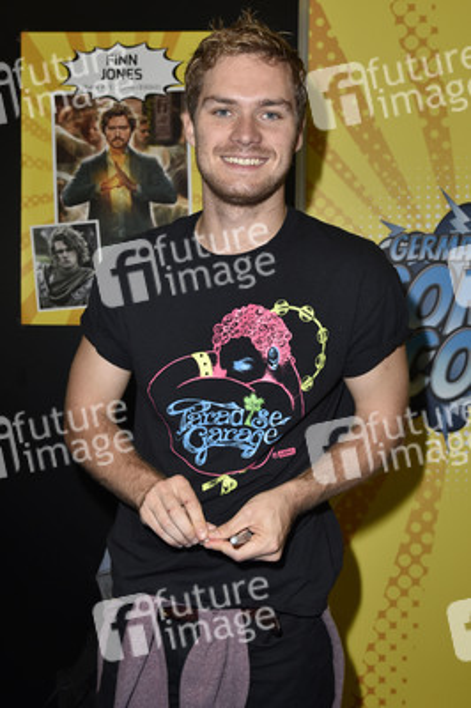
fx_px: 688
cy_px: 354
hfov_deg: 37.8
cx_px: 236
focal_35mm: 35
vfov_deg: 54.5
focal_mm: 35
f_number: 6.3
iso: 560
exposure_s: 1/80
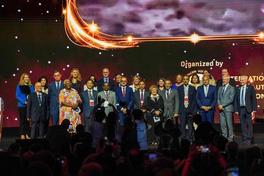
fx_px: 1239
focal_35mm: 169
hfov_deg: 12.2
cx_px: 132
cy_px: 88
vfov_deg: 8.1
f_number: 5.6
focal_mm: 169
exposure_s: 1/200
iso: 5000
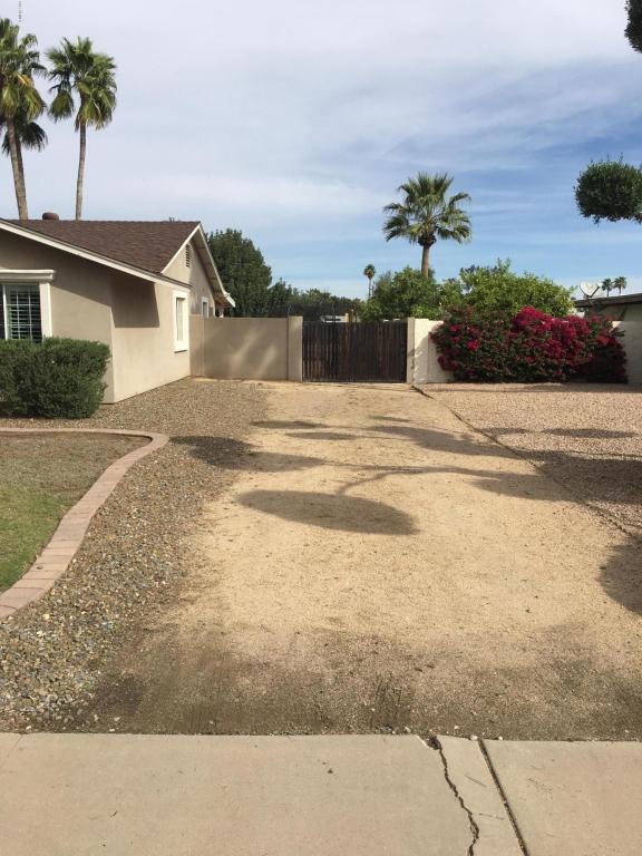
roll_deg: -0.5
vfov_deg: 61.7
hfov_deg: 48.2
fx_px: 717
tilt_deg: -6.7
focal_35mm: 29
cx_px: 321
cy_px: 428
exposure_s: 1/2331
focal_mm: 4.15
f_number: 2.2
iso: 25
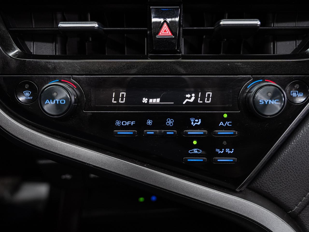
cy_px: 116
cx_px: 154
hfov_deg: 53.6
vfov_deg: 41.5
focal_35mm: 34
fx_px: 306
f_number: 4
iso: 800
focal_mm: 31.7
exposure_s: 1/30
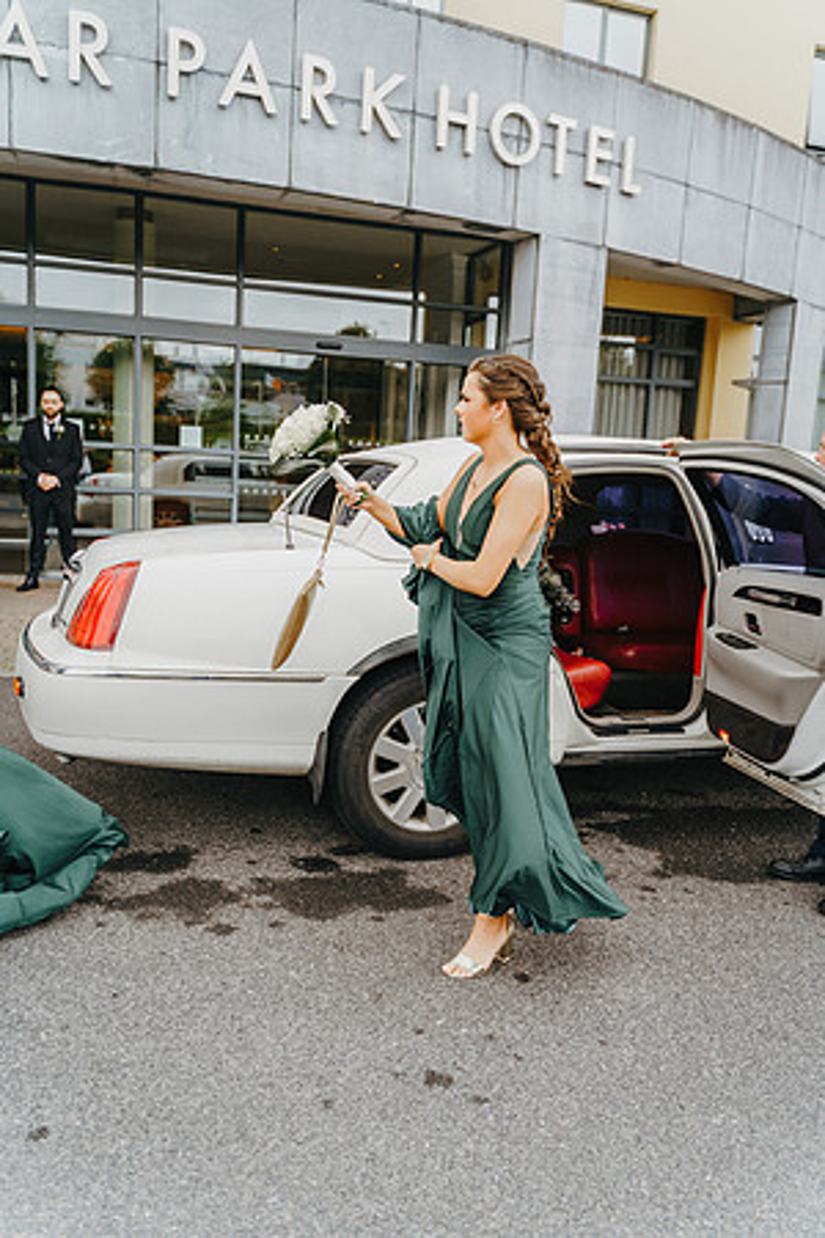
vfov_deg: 65.5
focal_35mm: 28
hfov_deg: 46.4
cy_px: 619
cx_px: 412
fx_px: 962
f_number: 2.8
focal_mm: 28
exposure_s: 1/320
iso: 125
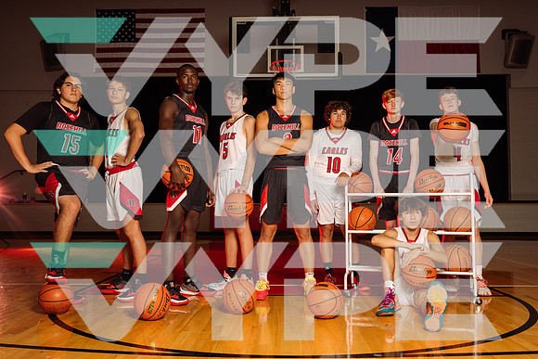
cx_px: 269
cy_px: 180
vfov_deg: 36.9
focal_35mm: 36
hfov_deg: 53.1
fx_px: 538
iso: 250
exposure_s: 1/250
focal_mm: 36
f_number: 8
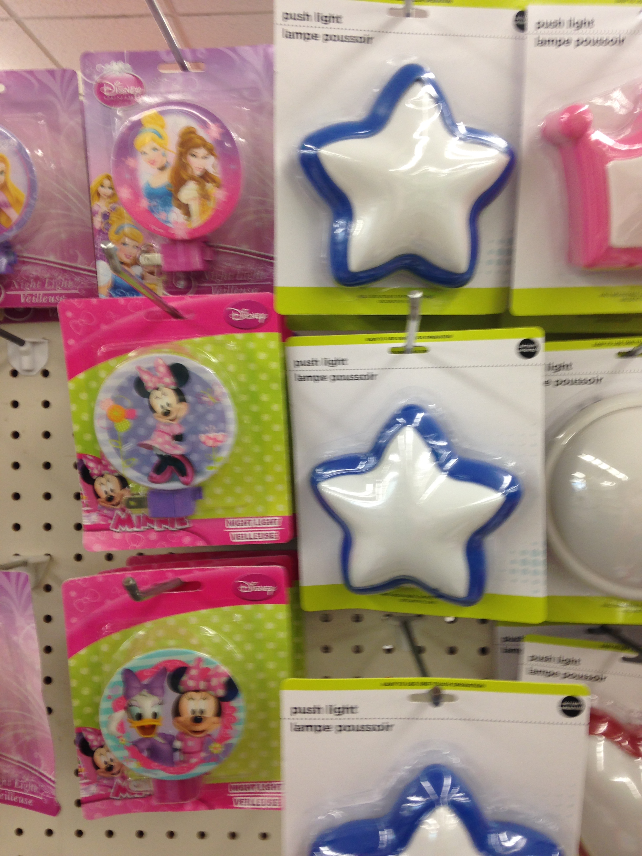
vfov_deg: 55.4
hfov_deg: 42.9
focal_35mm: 33
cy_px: 428
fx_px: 816
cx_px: 321
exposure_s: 1/24
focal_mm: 4.12
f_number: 2.4
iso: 50
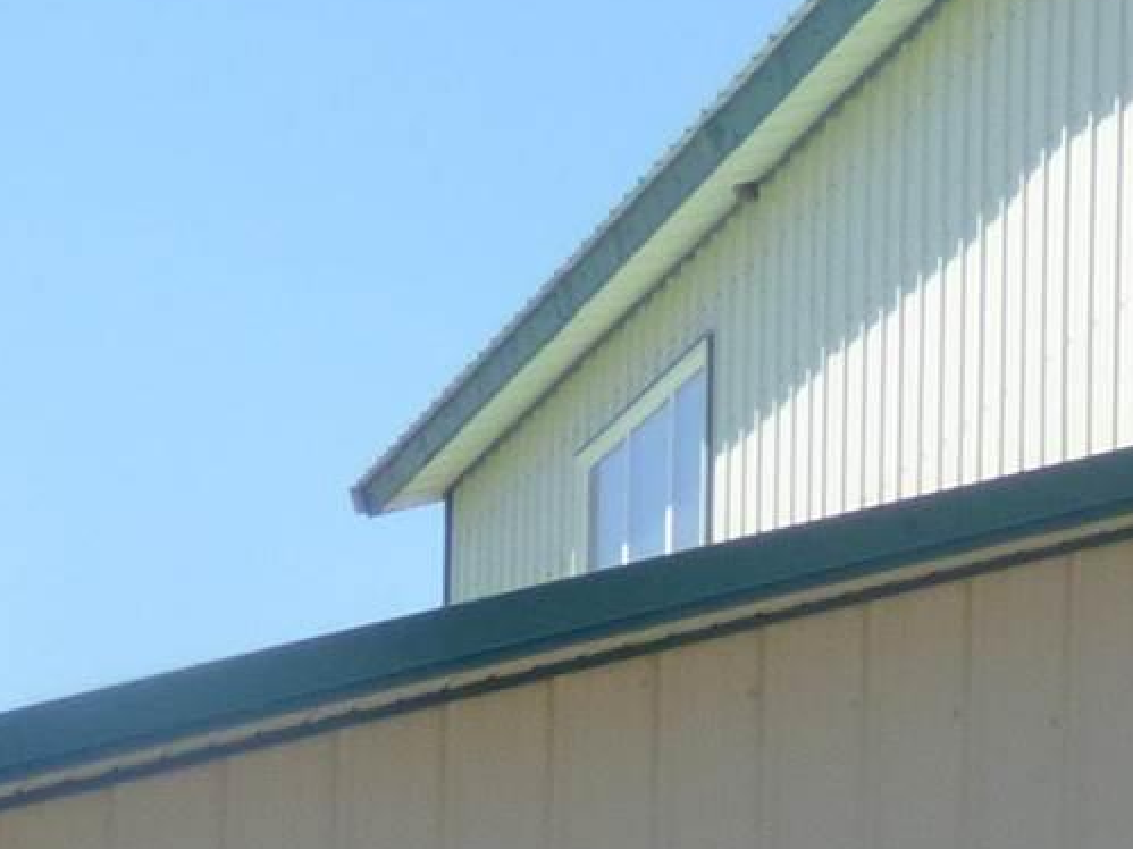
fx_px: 6250
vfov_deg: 7.4
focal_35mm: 191
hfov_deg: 9.9
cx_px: 1953
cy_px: 1746
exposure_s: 1/1000
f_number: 3.3
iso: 100
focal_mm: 5.53
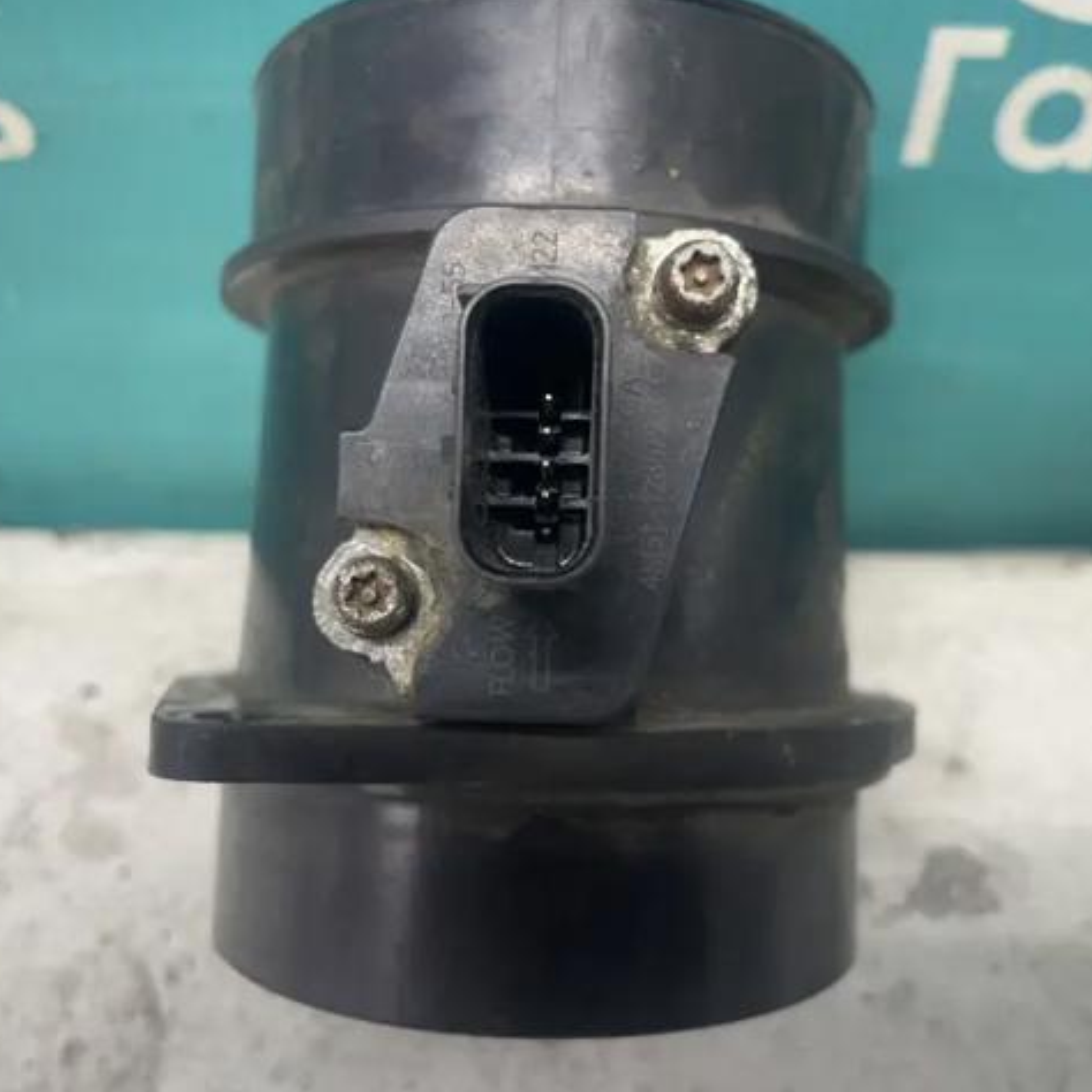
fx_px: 1106
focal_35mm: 31
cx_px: 555
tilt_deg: -48.5
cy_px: 541
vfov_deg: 52.5
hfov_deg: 52.5
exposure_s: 1/50
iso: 100
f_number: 1.6
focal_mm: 4.2
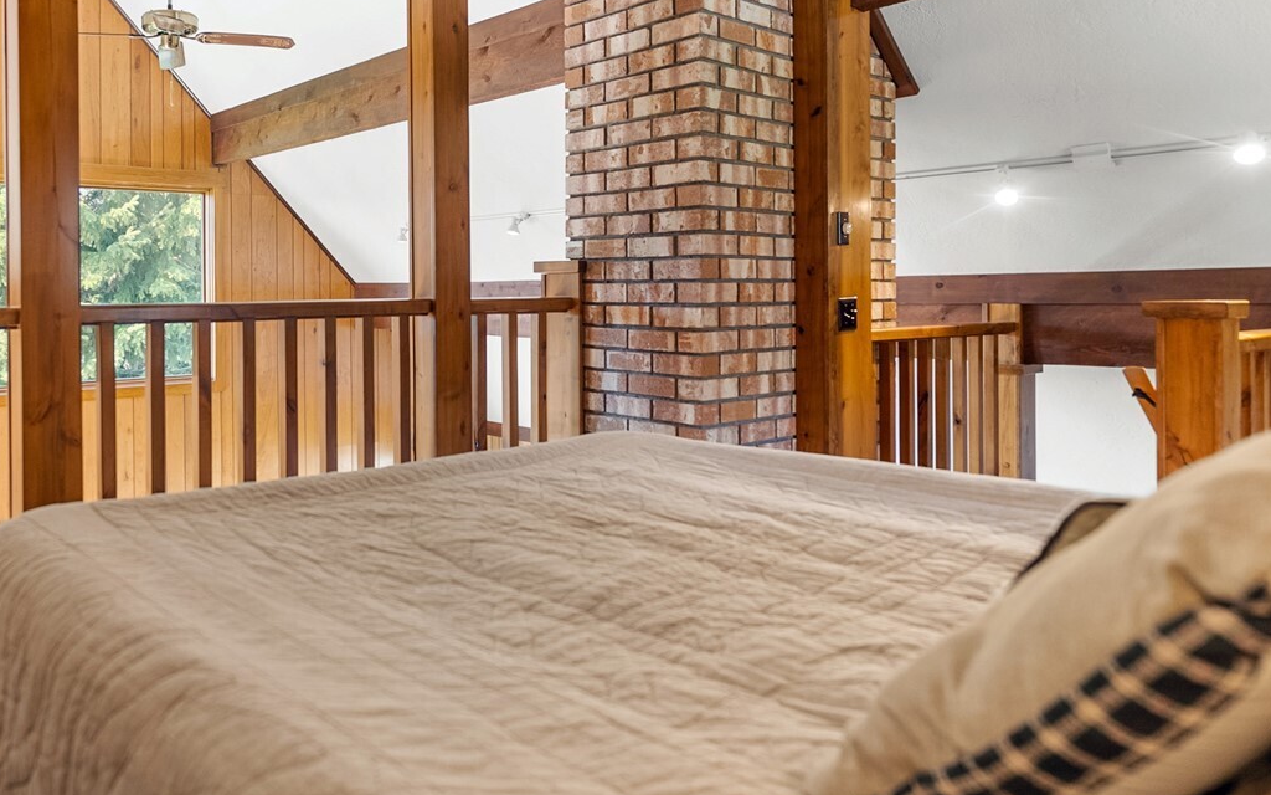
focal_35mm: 27
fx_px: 941
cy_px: 279
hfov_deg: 65.2
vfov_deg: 45.2
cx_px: 371
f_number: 2.8
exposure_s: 1/15
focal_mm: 16.1
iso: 400
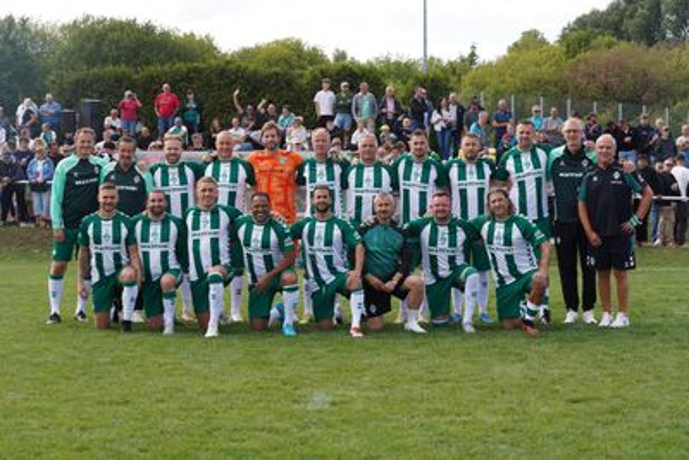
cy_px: 230
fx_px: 1340
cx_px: 344
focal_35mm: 70
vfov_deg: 19.5
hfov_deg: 28.8
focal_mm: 70
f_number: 5
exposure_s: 1/400
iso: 160
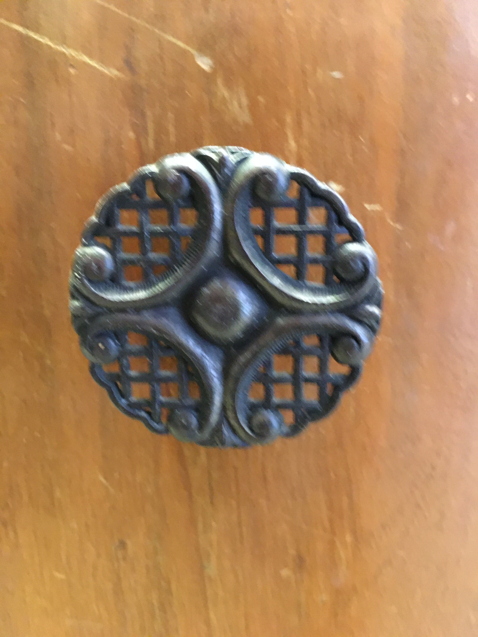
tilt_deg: -11.0
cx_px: 239
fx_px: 534
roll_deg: +0.4
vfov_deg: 61.7
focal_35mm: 29
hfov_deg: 48.2
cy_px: 318
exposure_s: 1/17
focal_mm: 4.15
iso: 640
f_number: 2.2
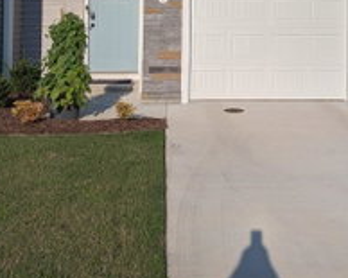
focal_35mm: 58
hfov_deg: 32.1
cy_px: -13
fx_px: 597
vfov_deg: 24.7
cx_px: 242
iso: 27
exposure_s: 1/17544
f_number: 1.7
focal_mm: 4.53
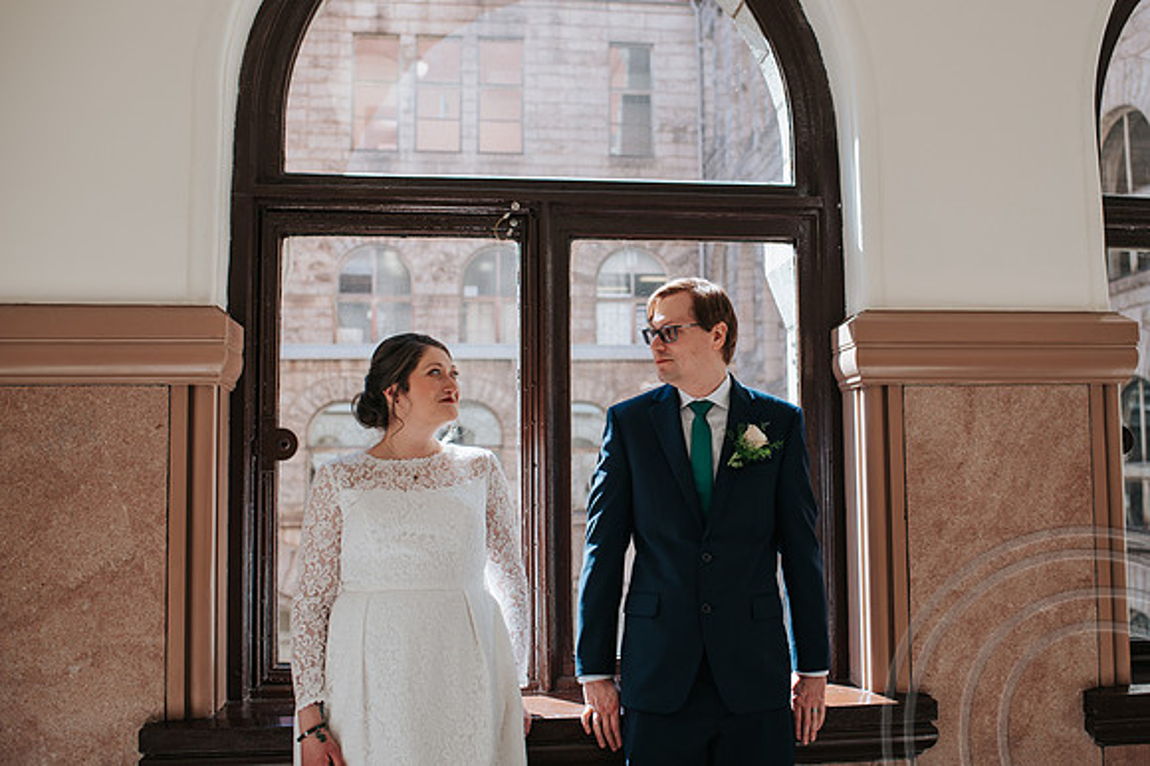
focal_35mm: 40
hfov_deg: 48.5
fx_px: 1272
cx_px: 655
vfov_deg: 33.5
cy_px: 371
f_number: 2.8
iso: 110
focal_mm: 35
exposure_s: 1/320
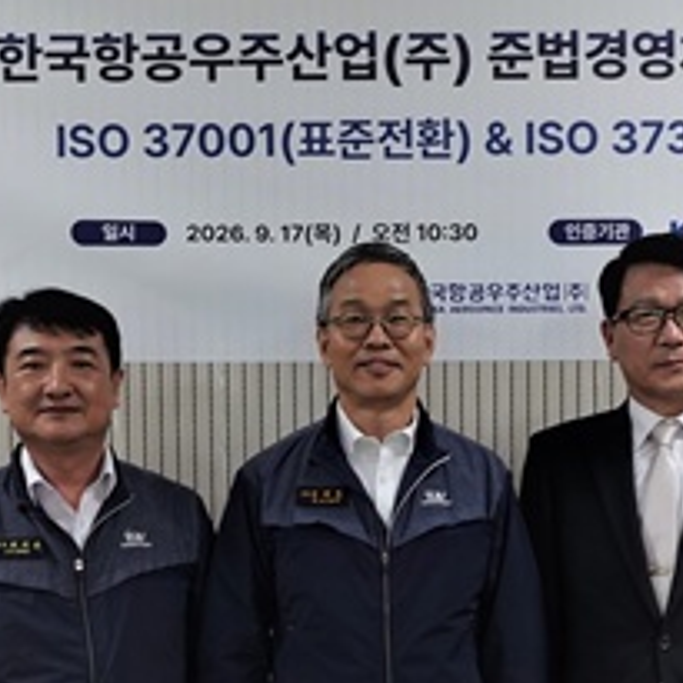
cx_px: 380
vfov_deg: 31.8
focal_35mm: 53
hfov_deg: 32.2
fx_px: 1183
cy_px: 488
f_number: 2
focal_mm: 7.6
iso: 125
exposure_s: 1/80
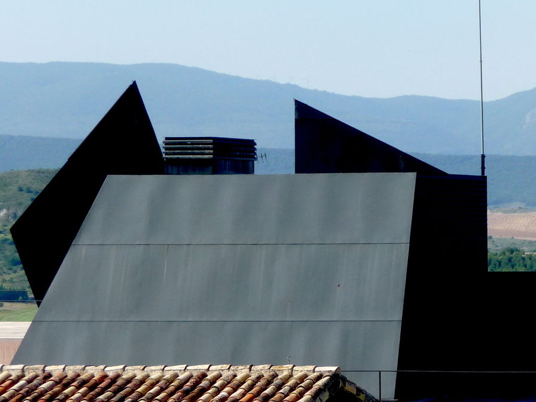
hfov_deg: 7.3
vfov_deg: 5.5
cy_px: 325
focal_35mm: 272
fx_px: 4212
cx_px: 414
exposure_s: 1/500
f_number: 4.7
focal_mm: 21.8
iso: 100
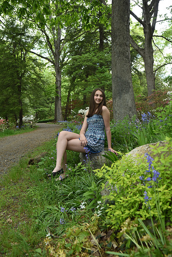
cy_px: 128
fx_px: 315
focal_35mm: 44
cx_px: 86
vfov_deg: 44.5
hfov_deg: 30.5
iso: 640
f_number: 6.3
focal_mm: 44
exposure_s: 1/160
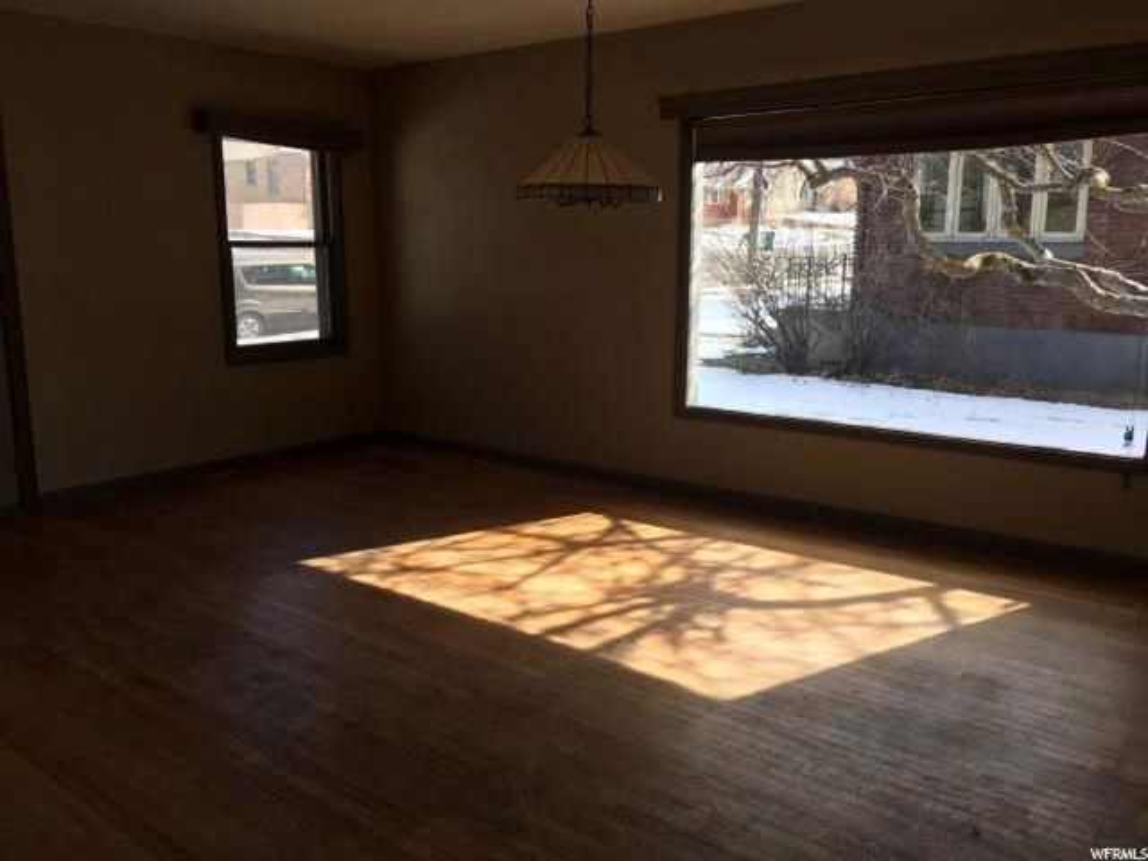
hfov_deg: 61.7
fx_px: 962
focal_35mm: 29
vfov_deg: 48.2
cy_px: 430
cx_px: 574
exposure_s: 1/246
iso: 25
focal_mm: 4.15
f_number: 2.2
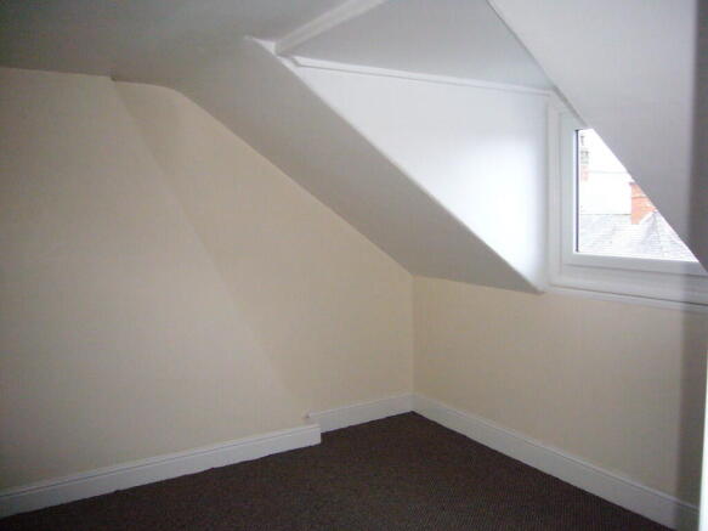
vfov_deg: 49.7
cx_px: 354
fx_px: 573
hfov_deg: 63.5
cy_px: 266
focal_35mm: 28
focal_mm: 4.6
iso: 400
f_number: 2.8
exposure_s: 1/30
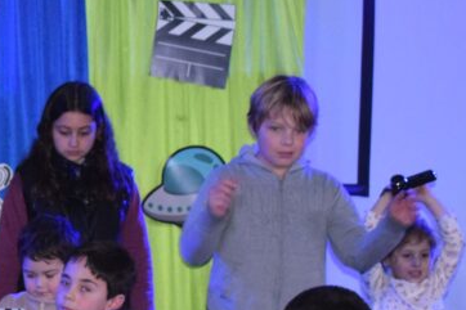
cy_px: 311
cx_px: -99
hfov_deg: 8.7
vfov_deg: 5.9
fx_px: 3020
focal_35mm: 233
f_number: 5.6
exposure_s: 1/60
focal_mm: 55
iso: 3200
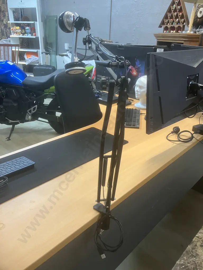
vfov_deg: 63.4
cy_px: 135
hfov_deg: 49.7
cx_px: 102
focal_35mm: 28
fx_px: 219
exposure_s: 1/50
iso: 200
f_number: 1.8
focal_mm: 3.99
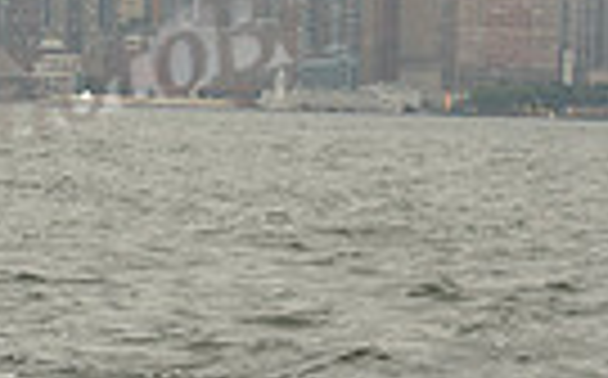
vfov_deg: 3.0
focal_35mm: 439
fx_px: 7265
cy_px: -128
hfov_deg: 4.8
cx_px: -306
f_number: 10
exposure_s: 1/640
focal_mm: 100
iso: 250
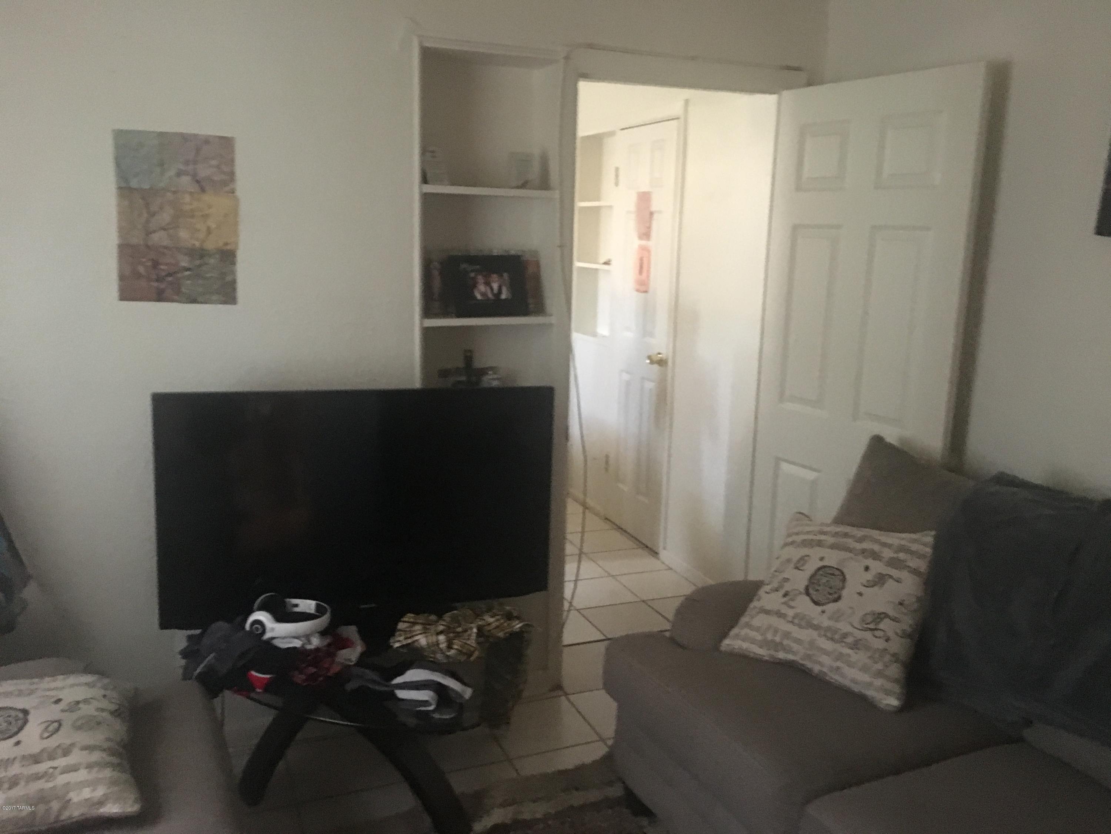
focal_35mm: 29
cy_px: 417
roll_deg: -1.3
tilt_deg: -11.1
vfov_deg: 48.2
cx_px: 556
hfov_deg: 61.7
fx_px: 931
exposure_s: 1/15
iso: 400
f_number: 2.2
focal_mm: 4.15
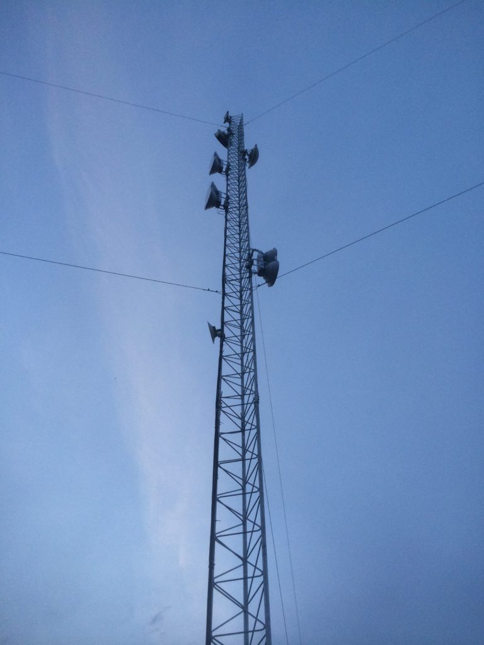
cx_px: 242
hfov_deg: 46.8
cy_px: 322
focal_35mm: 30
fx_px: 559
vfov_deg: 60.0
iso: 64
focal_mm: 4.12
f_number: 2.2
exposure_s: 1/120
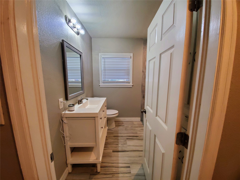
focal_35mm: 13
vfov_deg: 89.9
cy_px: 90
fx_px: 90
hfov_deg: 106.2
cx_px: 120
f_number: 2.2
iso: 200
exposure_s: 1/59
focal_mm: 1.8
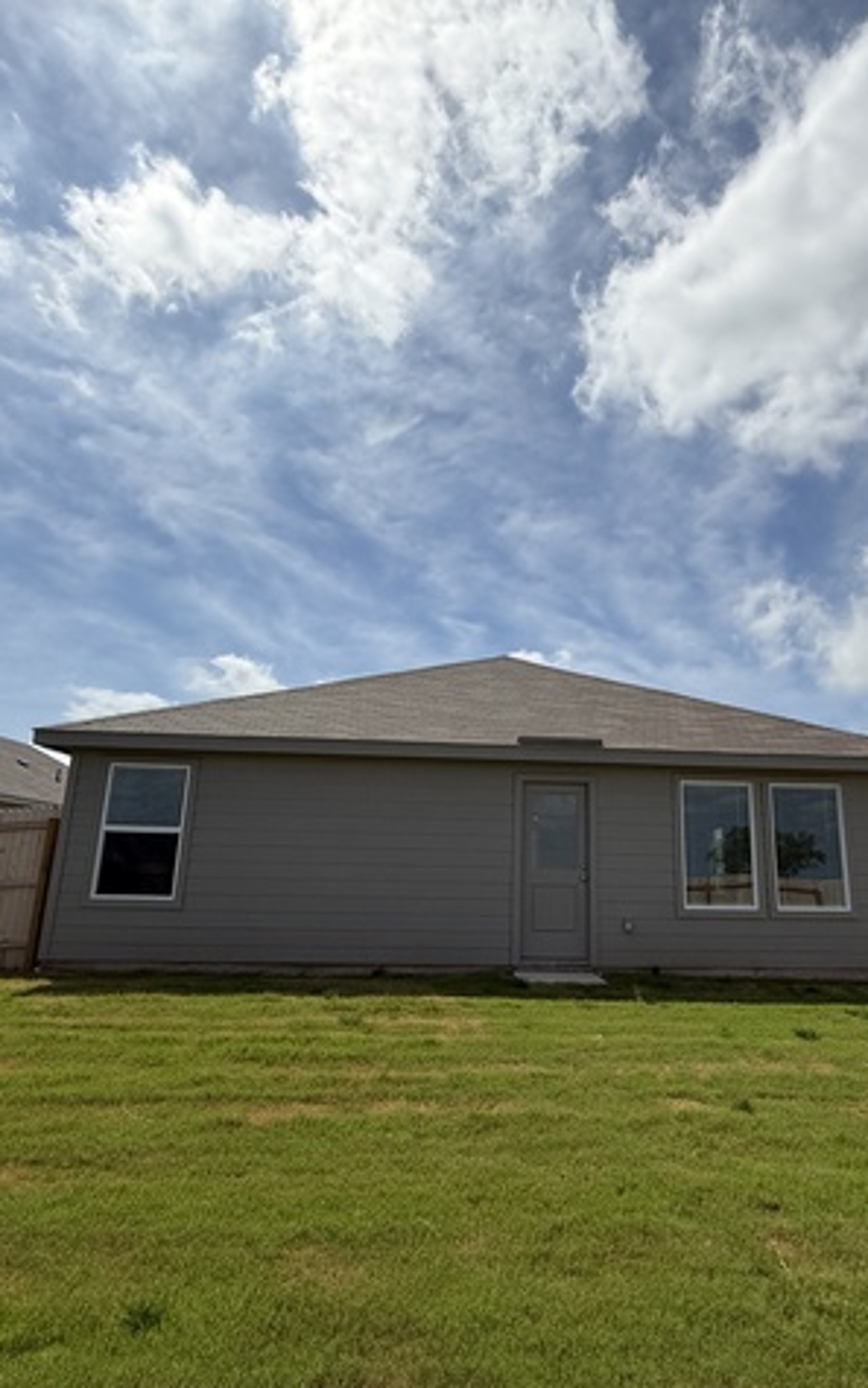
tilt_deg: +14.2
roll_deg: -0.9
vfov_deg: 85.1
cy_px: 690
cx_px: 526
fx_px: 757
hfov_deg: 59.1
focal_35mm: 20
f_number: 2.2
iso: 50
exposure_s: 1/5155
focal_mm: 2.22
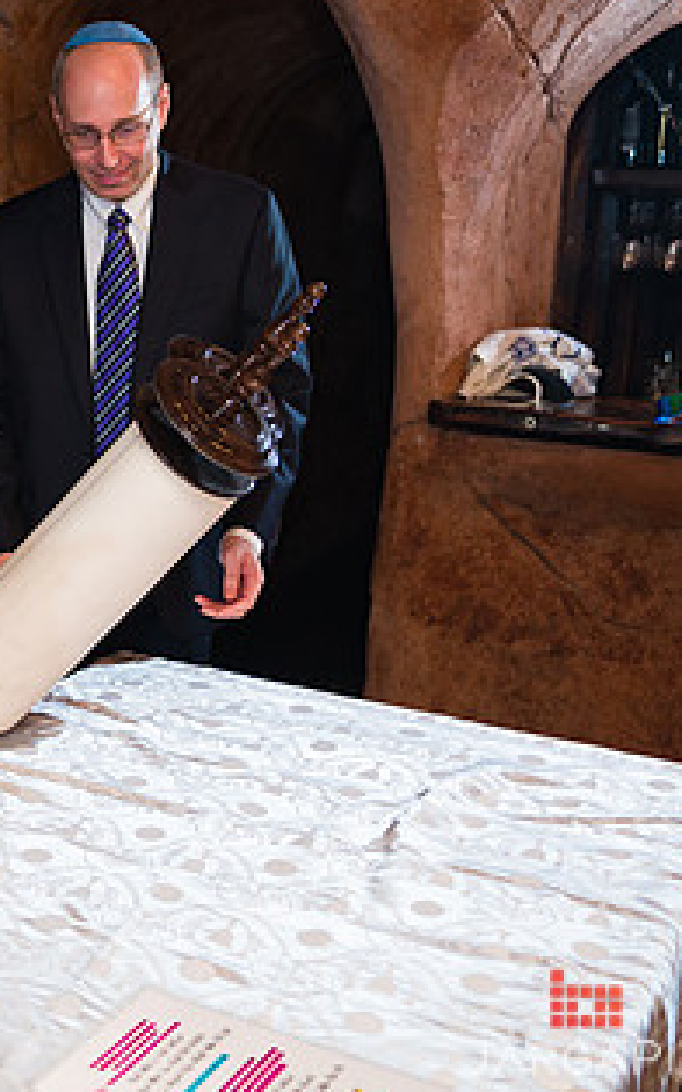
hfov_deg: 21.6
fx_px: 1637
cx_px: -170
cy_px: 453
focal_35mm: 55
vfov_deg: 36.8
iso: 1250
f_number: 4
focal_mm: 28
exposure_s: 1/200
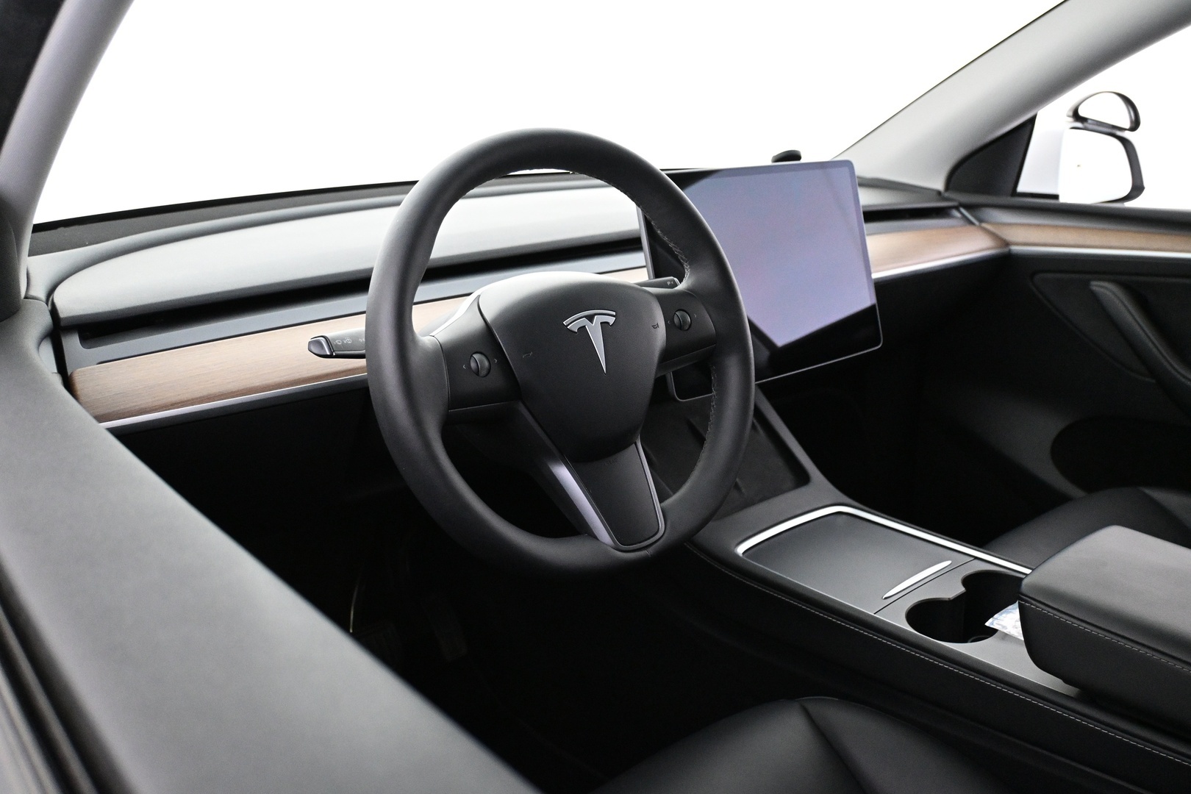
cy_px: 397
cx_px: 596
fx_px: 992
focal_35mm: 30
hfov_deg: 61.9
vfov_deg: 43.6
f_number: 3.8
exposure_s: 1/50
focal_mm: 20
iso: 4000
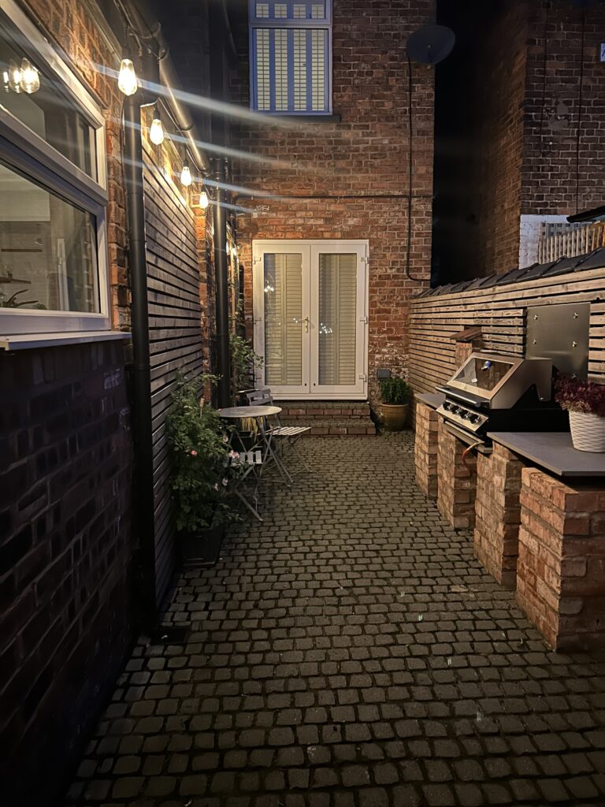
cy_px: 404
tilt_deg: -5.3
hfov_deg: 53.1
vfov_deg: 67.3
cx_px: 302
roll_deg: -0.2
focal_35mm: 26
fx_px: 606
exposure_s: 1/9
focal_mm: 5.7
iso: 800
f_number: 1.5
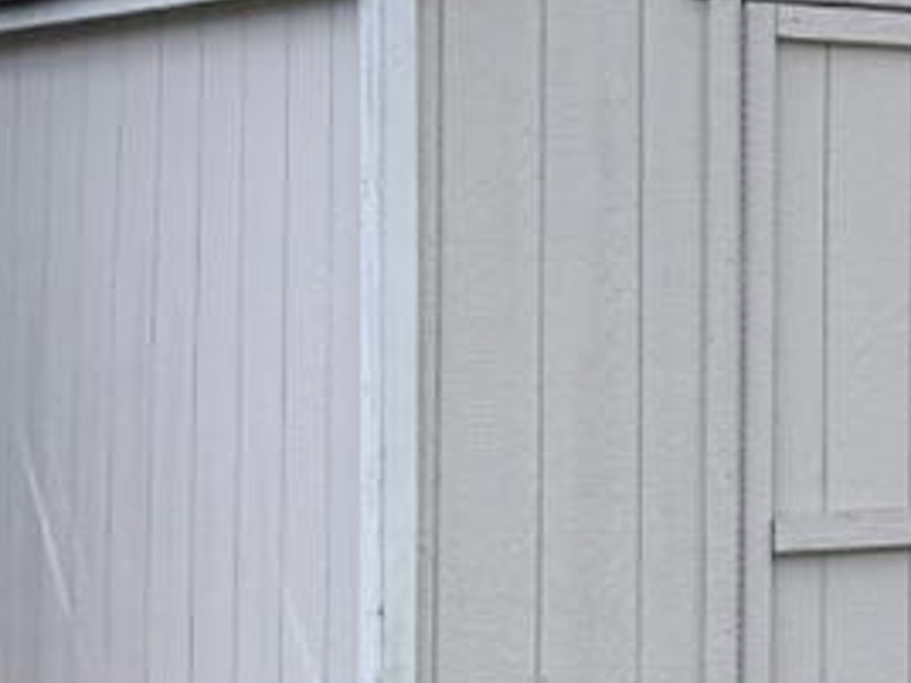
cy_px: 221
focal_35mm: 129
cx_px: 1122
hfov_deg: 14.7
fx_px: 3395
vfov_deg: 11.5
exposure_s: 1/1211
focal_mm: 6.76
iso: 100
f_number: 1.78
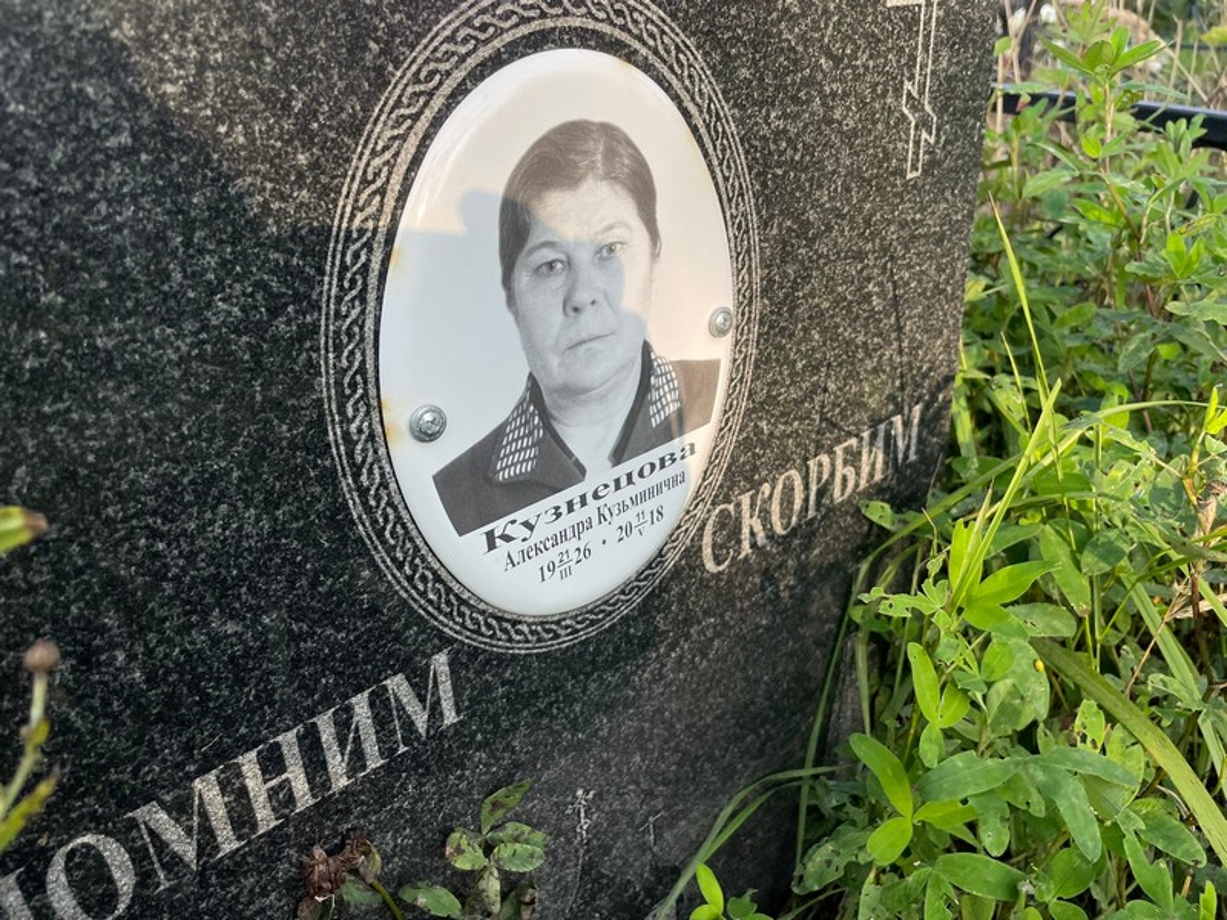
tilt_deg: -25.7
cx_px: 614
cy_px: 460
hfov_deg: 67.3
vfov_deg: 53.1
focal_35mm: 26
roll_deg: +0.4
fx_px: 922
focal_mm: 4.2
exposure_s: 1/1261
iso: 32
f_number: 1.6
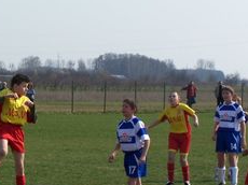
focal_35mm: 196
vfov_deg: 7.5
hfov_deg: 10.0
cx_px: -1
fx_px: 1403
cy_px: 30
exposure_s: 1/640
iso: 80
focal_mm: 12.4
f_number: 4.5
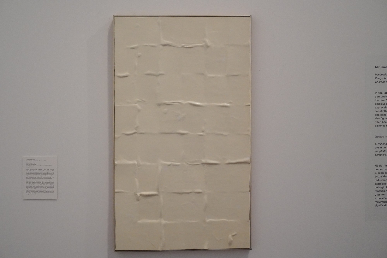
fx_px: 409
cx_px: 194
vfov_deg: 35.1
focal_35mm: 38
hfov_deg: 50.7
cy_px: 129
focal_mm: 38
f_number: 8
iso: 8000
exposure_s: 1/100
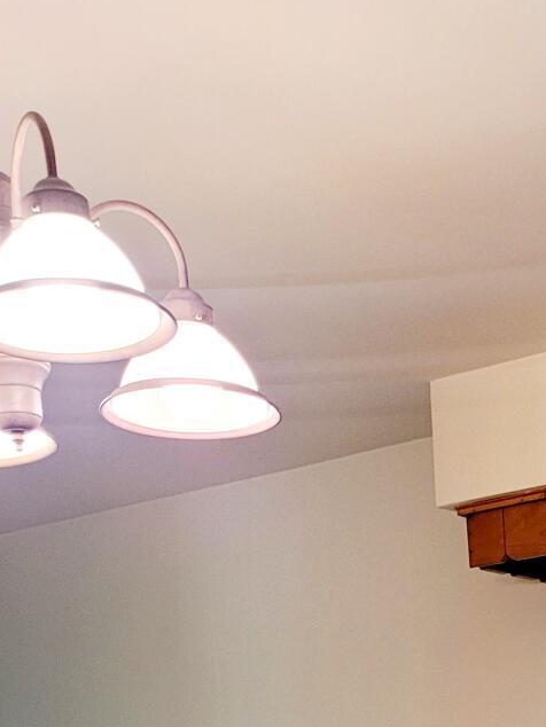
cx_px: 502
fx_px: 1723
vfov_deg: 20.1
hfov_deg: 17.7
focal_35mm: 82
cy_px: 1124
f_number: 1.8
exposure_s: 1/60.2
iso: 200
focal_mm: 5.4
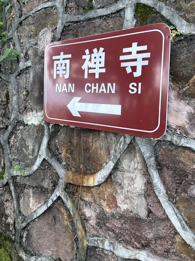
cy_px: 104
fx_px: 233
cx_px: 77
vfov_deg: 57.9
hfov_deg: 45.2
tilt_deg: -2.1
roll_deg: +1.6
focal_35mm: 31
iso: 64
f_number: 1.78
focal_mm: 6.86
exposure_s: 1/189
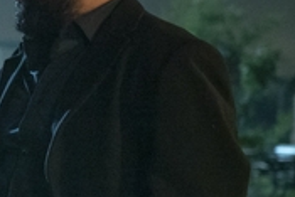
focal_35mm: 193
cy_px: 152
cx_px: -106
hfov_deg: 10.4
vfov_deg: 7.1
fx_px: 1583
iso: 8000
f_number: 4
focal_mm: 60
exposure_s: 1/30
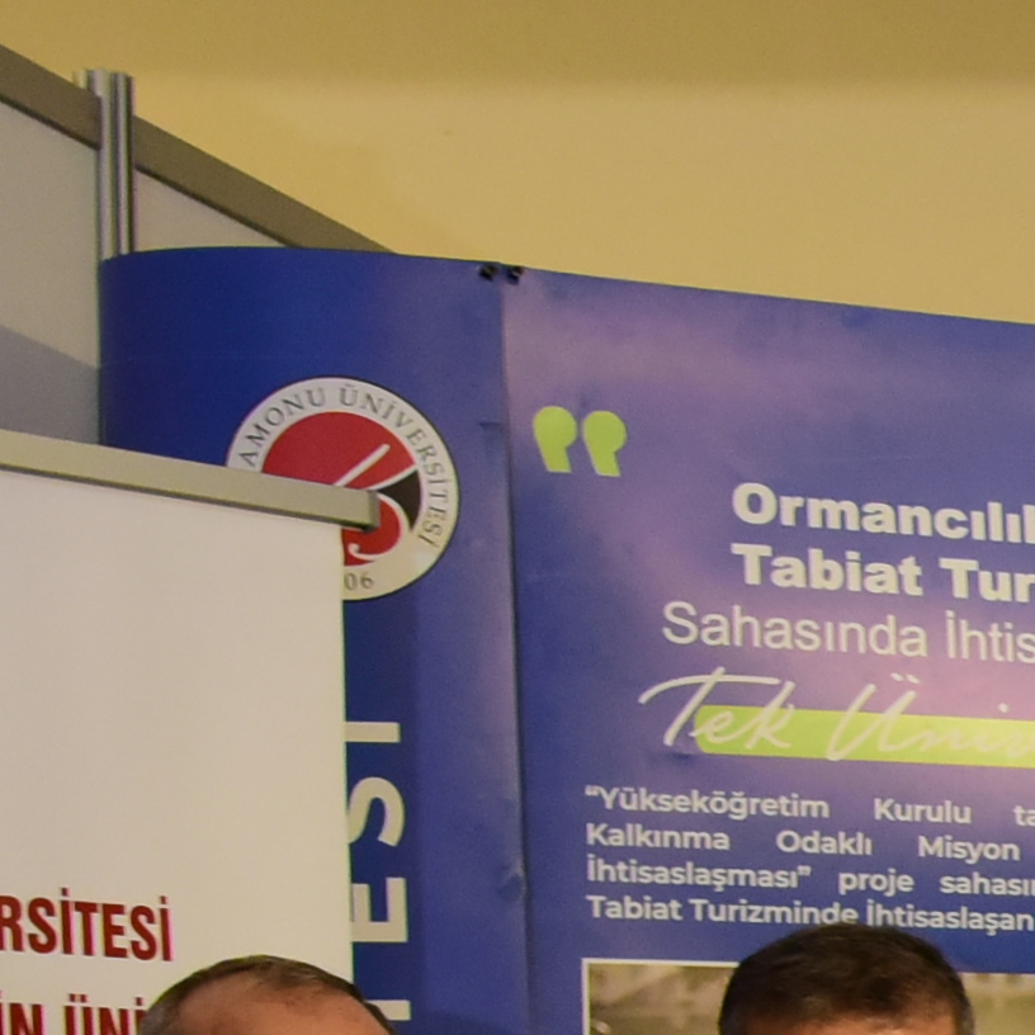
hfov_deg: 11.0
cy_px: 1616
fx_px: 4668
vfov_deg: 12.0
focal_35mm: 138
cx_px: 2344
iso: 1600
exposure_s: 1/60
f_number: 7.1
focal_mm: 24
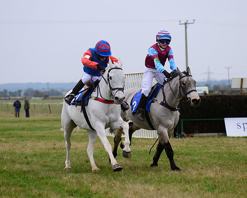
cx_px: 118
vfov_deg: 9.8
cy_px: 92
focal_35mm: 158
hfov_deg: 12.2
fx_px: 1154
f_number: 5
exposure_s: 1/1000
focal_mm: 120
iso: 1250
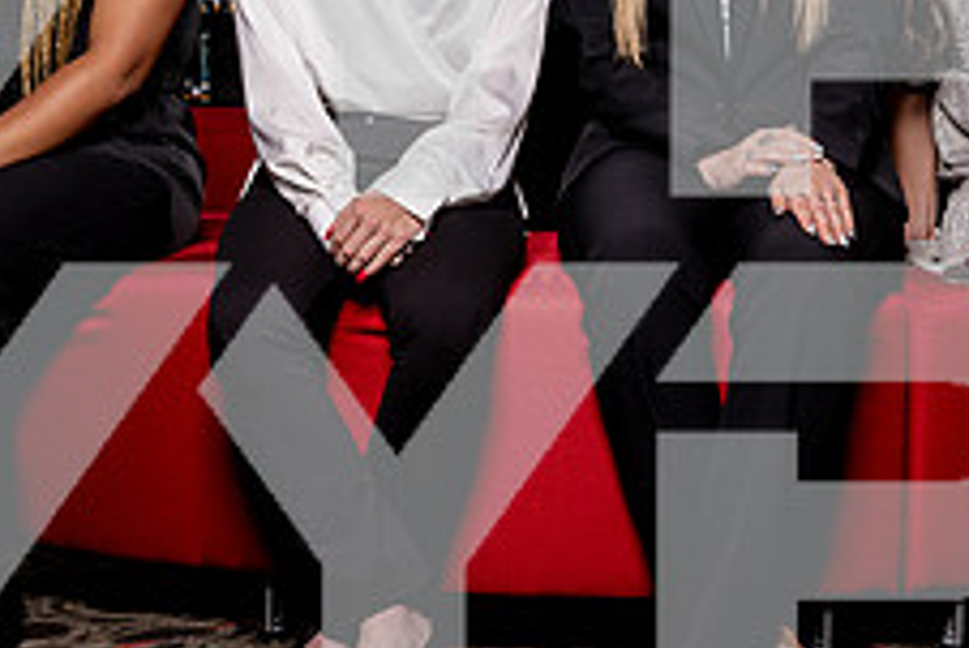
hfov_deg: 22.6
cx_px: 542
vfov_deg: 14.9
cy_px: -21
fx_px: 2424
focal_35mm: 90
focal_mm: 33
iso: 100
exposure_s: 1/250
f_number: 9
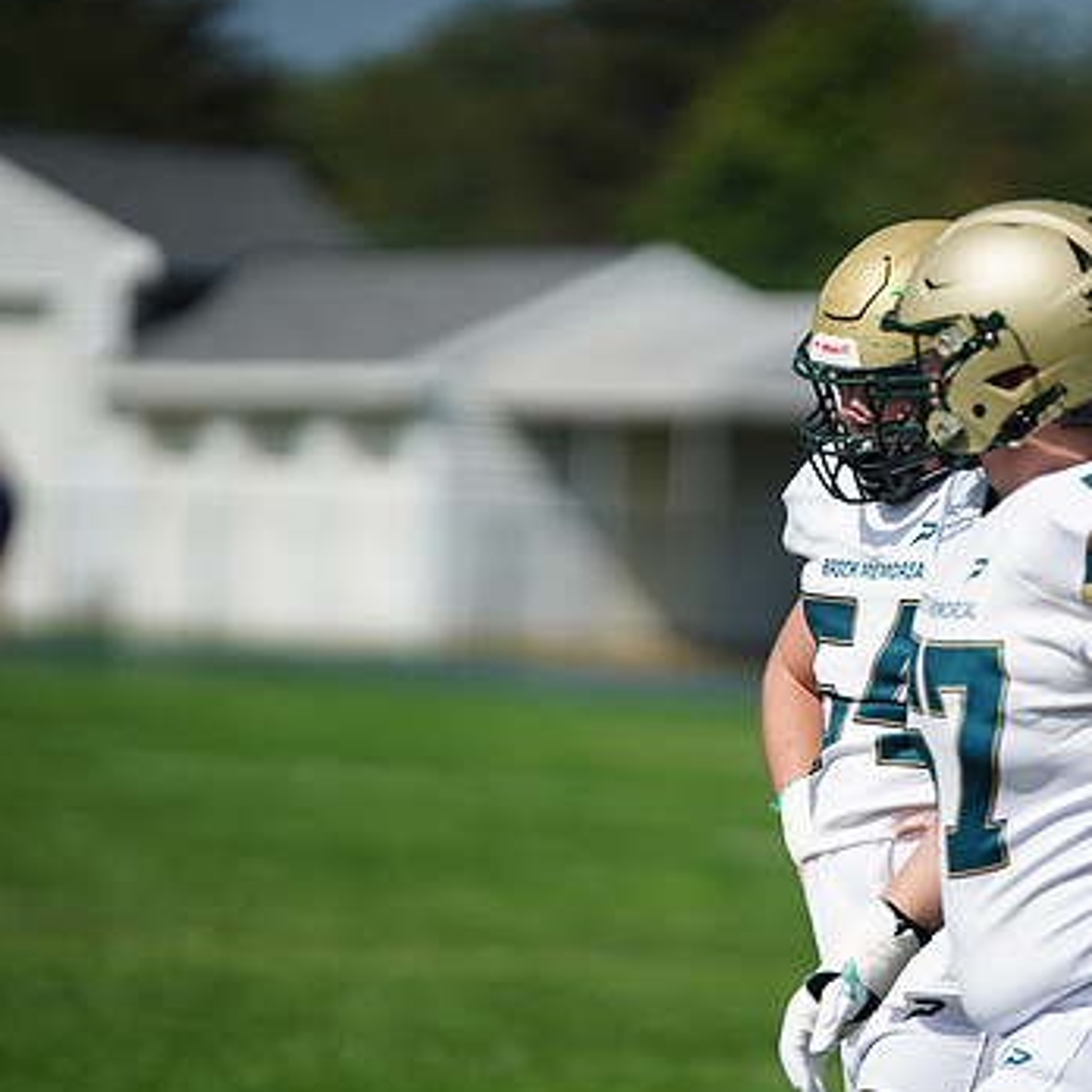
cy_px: 510
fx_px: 15168
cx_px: 797
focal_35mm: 425
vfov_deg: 4.1
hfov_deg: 4.1
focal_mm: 300
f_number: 2.8
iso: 400
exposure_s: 1/8000
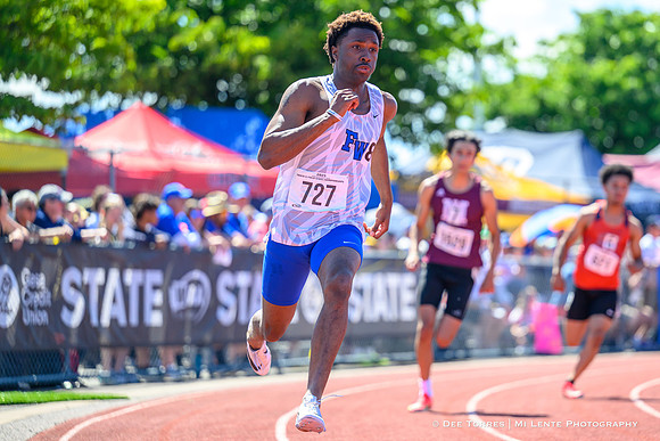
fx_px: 2933
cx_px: 377
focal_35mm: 160
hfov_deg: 12.8
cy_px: 205
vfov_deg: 8.6
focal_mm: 140
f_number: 2.8
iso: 500
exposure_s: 1/2500
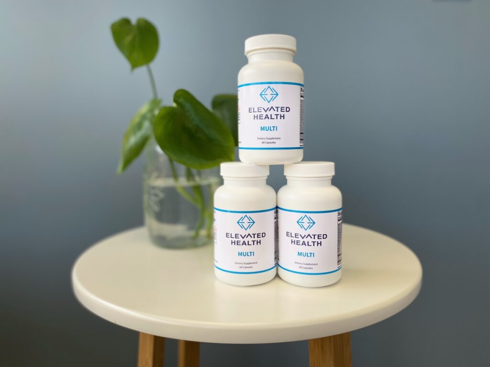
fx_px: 368
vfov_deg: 53.1
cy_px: 184
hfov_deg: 67.3
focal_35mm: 26
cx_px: 245
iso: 32
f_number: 1.8
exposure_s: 1/232
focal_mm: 4.25
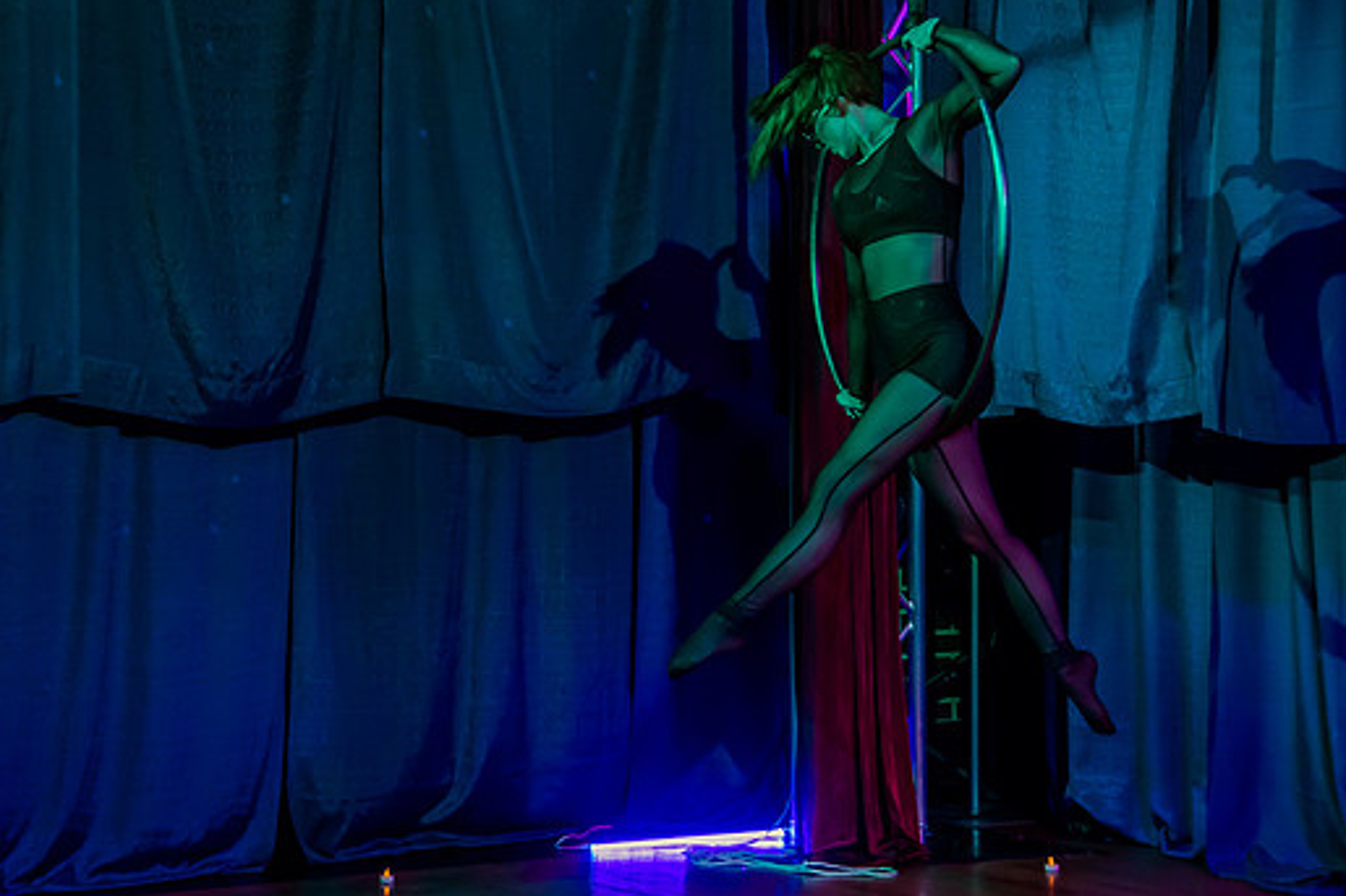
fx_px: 4261
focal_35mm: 114
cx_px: 495
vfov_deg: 12.0
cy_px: 305
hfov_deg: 17.9
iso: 4000
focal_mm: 70
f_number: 4
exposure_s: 1/125
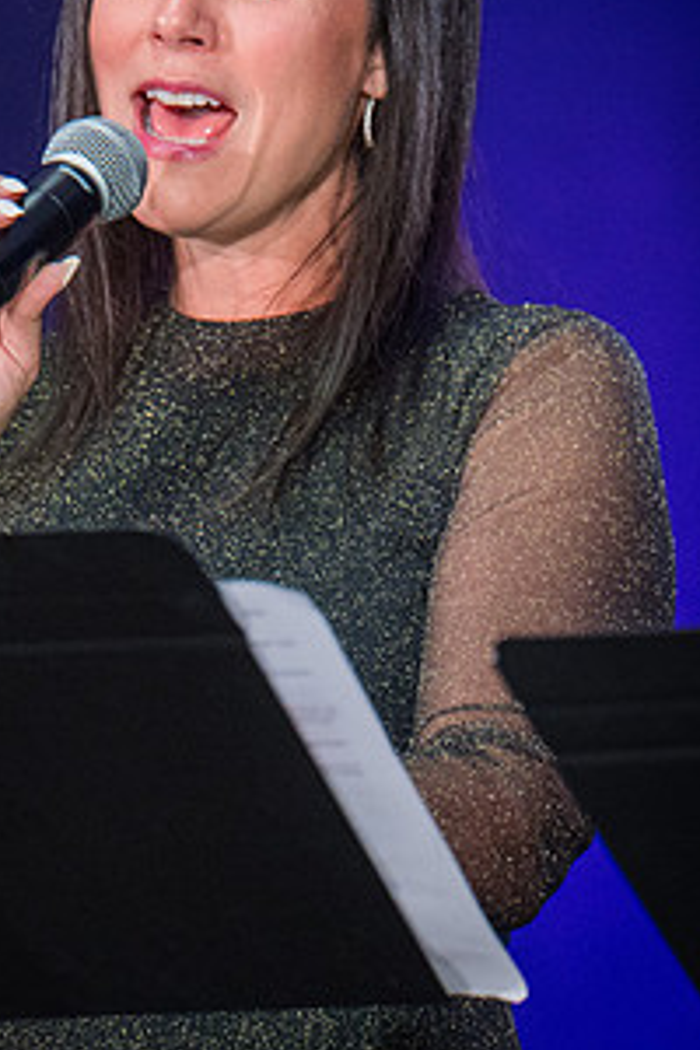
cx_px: 286
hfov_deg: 2.0
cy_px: 358
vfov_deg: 3.1
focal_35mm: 674
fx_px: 19657
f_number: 2.8
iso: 1600
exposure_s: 1/90
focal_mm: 200
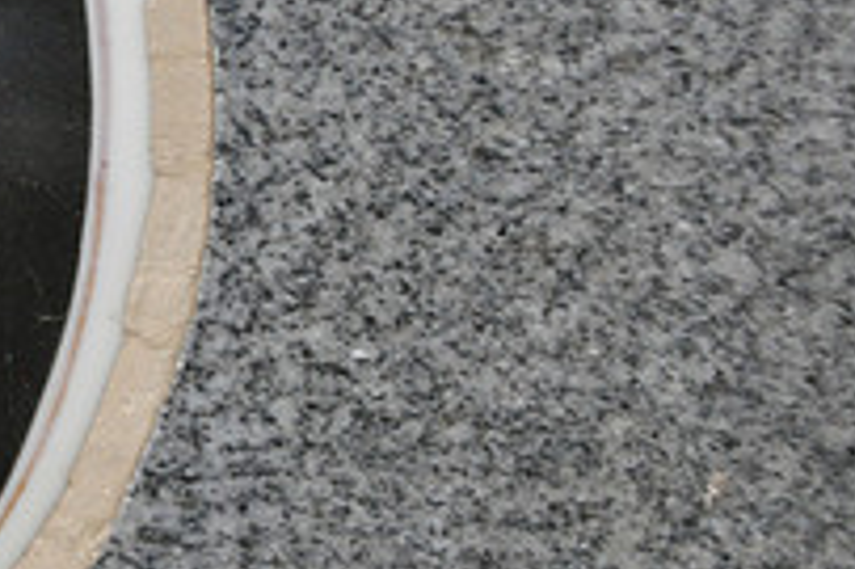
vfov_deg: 5.5
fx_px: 5885
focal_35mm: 248
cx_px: -261
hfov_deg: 8.2
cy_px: 82
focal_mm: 58
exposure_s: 1/160
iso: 800
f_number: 5
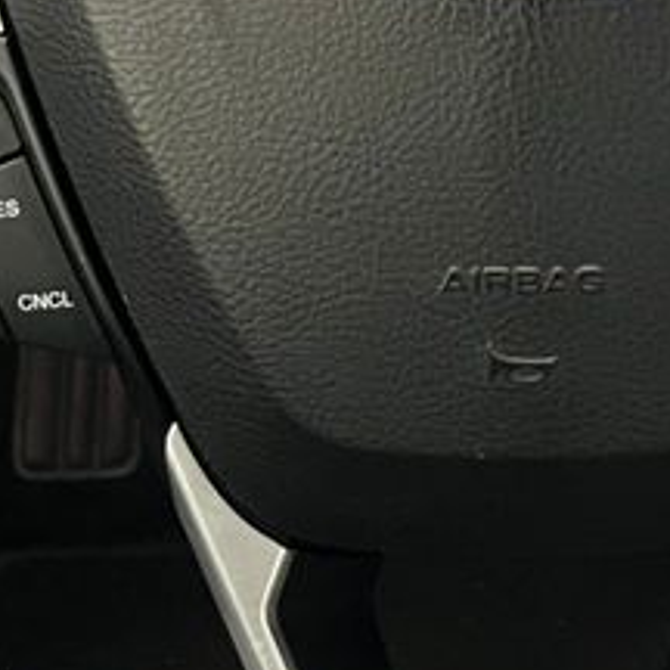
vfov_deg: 15.4
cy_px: -127
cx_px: 534
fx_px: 2387
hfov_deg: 15.9
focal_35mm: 109
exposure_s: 1/48
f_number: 1.6
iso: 500
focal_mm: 5.1
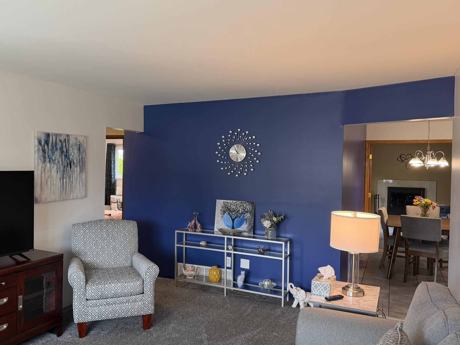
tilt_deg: -0.6
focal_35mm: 30
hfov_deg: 59.5
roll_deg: -0.8
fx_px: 399
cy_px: 173
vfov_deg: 46.8
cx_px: 183
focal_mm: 6.76
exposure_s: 1/60
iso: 100
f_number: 1.78
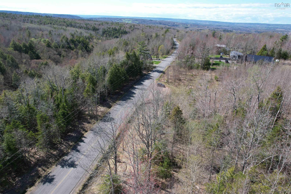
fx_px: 178
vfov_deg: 57.2
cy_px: 97
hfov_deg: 78.6
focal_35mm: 22
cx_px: 146
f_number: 2.8
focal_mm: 8.38
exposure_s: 1/1000
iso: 100
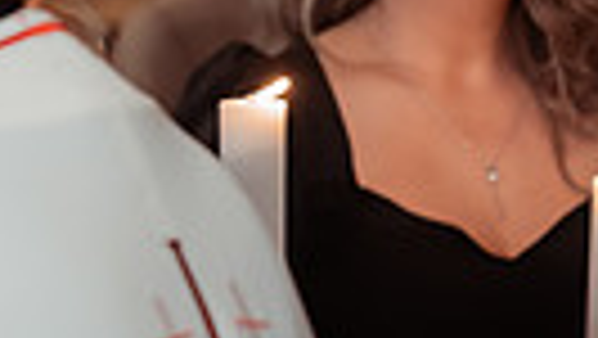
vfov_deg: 2.9
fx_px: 6680
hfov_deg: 5.1
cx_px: -498
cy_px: 330
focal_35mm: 421
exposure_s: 1/250
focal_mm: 85
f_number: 2.8
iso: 3200
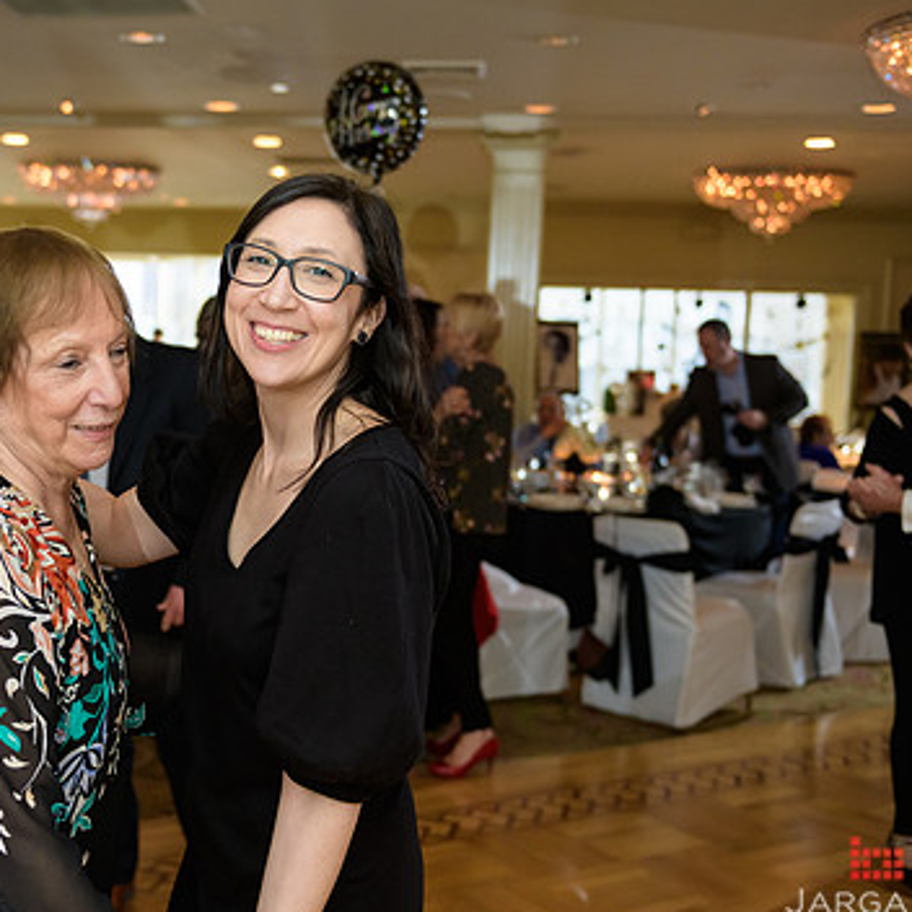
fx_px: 1461
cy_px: 470
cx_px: 282
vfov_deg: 34.7
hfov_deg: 34.3
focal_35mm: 49
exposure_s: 1/125
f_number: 2.8
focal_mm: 35
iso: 1000
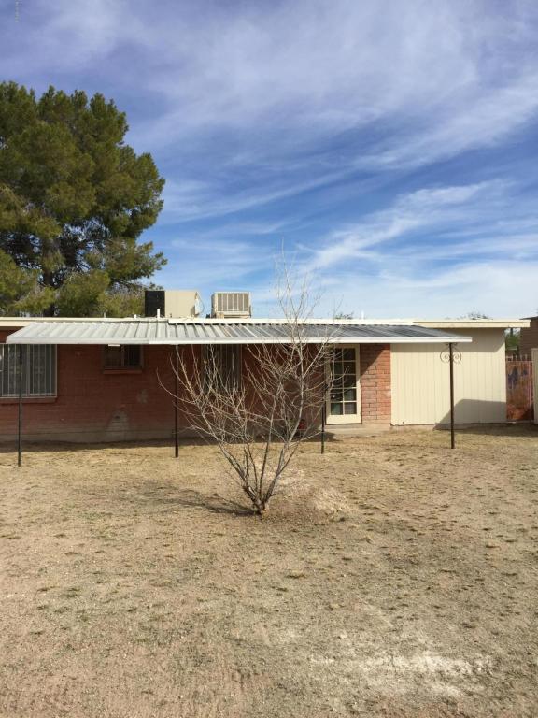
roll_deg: -0.1
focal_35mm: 29
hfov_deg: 48.2
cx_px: 269
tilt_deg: +3.2
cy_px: 359
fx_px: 601
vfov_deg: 61.7
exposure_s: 1/3049
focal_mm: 4.15
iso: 32
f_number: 2.2
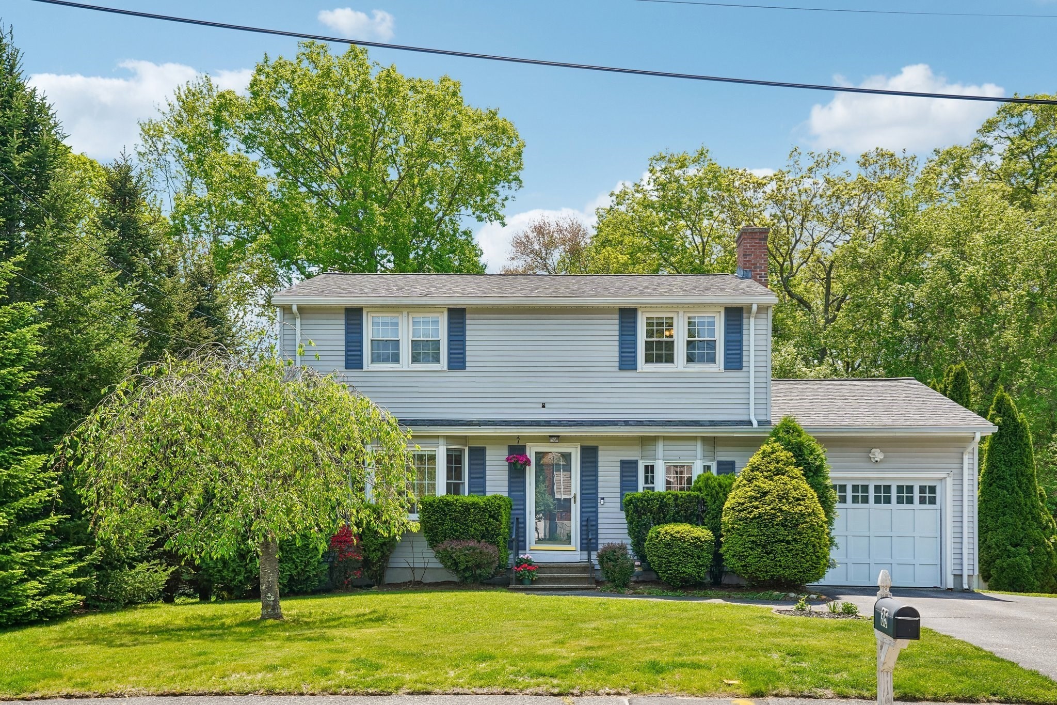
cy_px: 352
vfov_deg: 41.1
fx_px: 939
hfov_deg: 58.7
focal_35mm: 32
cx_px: 528
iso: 100
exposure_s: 1/50
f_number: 9
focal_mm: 32
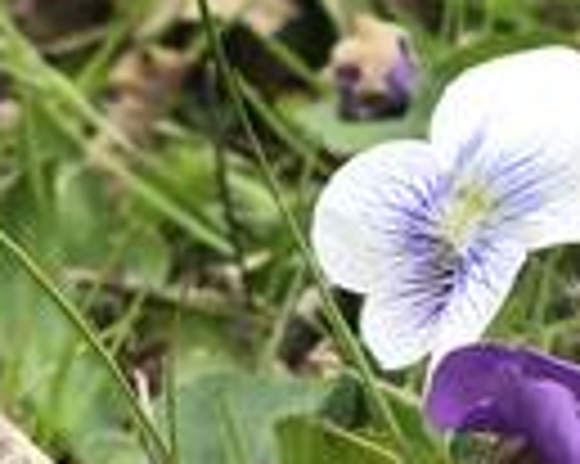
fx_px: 2693
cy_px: 59
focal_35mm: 157
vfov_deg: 9.8
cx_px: 647
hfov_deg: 12.1
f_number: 2.4
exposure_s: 1/269
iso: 16
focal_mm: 6
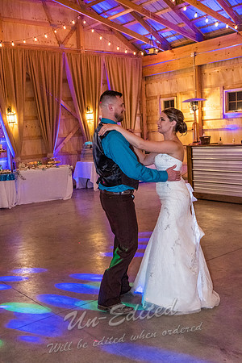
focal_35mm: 40
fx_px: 403
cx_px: 121
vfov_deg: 48.5
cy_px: 182
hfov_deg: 33.4
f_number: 3.2
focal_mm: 26.5
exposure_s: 1/200
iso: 1600
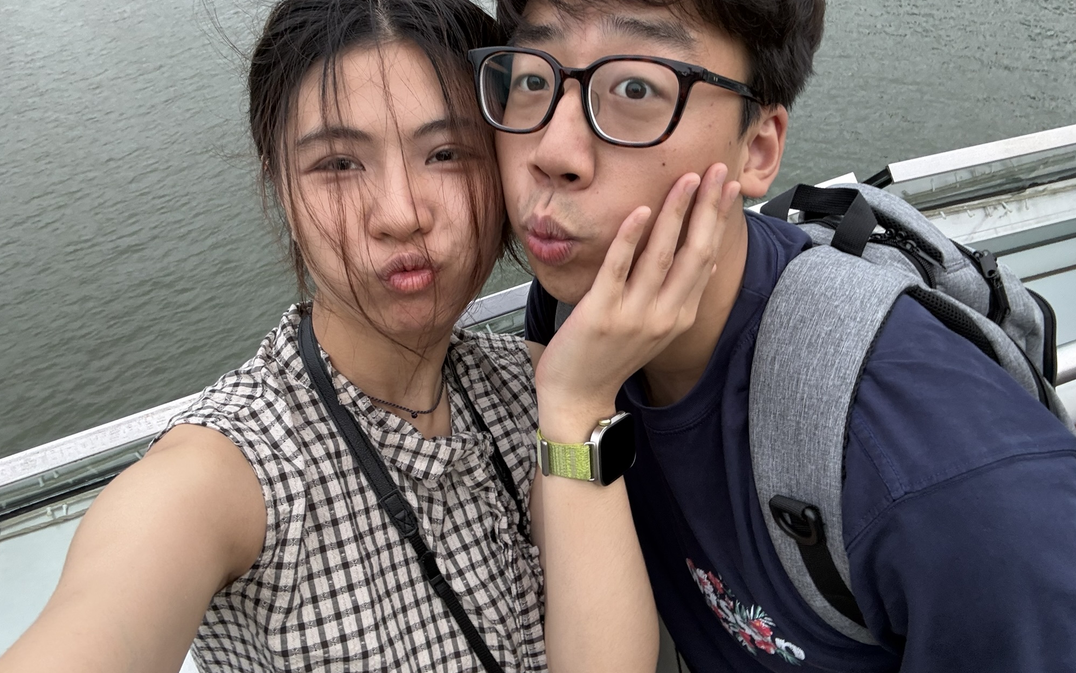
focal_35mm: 25
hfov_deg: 72.5
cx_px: 530
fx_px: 733
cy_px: 270
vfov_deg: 49.0
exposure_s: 1/50
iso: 125
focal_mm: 2.69
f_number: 1.9
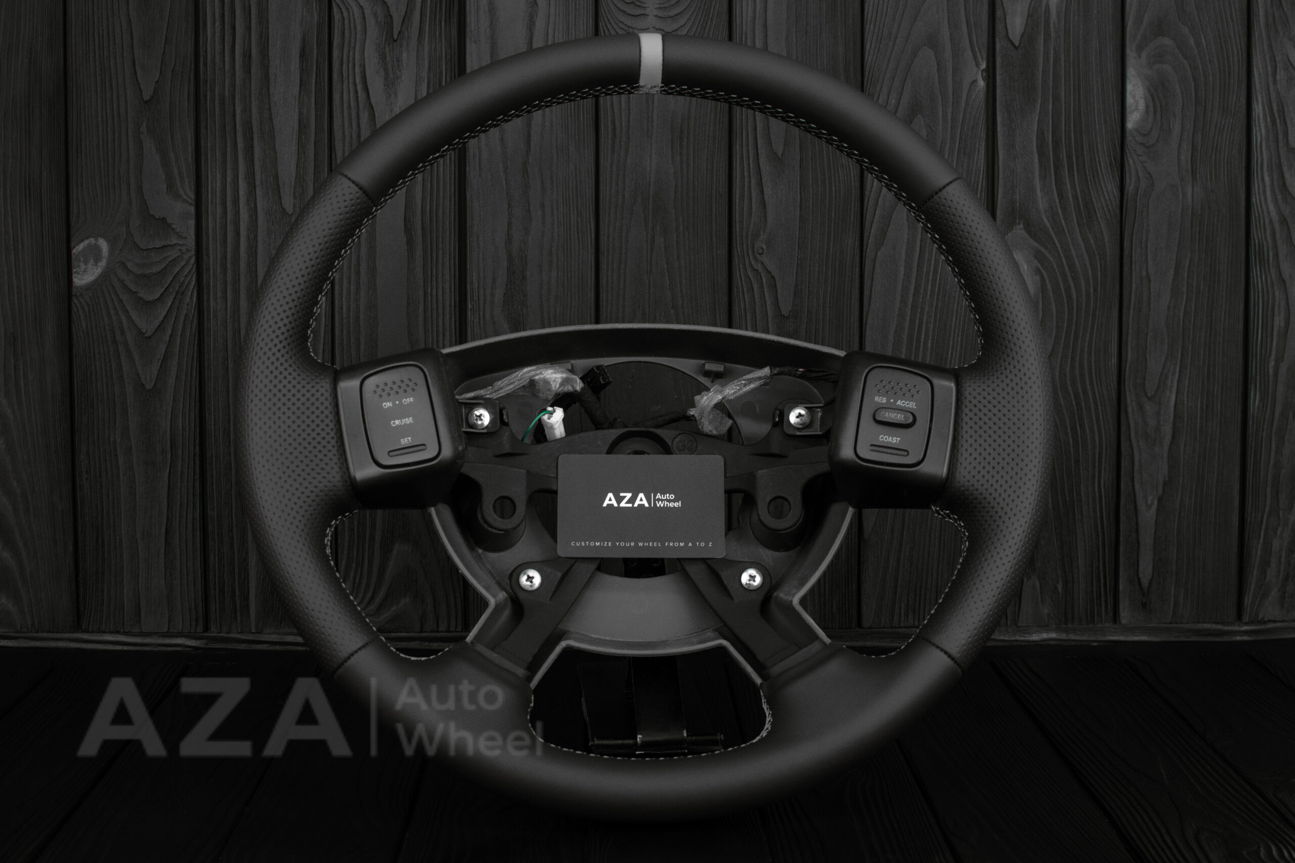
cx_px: 648
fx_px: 1889
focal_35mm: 52
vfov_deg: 25.8
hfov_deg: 37.8
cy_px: 432
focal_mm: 35
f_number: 6.3
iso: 500
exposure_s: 1/125
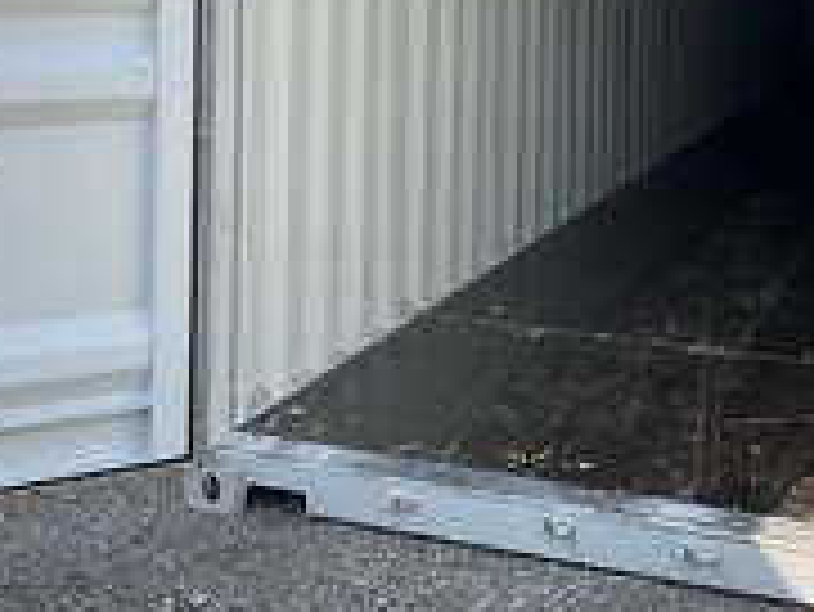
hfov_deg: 30.2
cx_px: 436
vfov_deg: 21.9
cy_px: -36
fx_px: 1506
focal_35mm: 64
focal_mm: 3
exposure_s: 1/770
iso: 25
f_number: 1.8
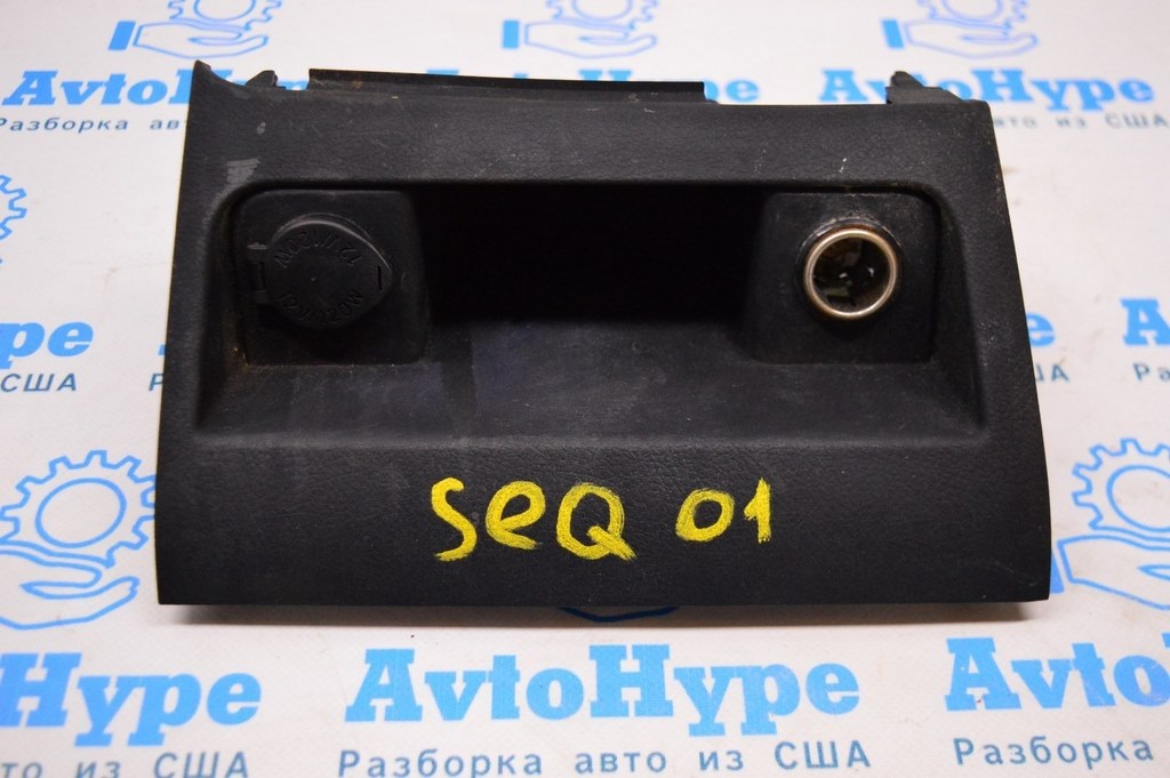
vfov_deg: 31.8
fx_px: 1364
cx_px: 585
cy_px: 389
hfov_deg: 46.4
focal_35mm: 42
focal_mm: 28
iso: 3200
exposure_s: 1/320
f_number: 4.2
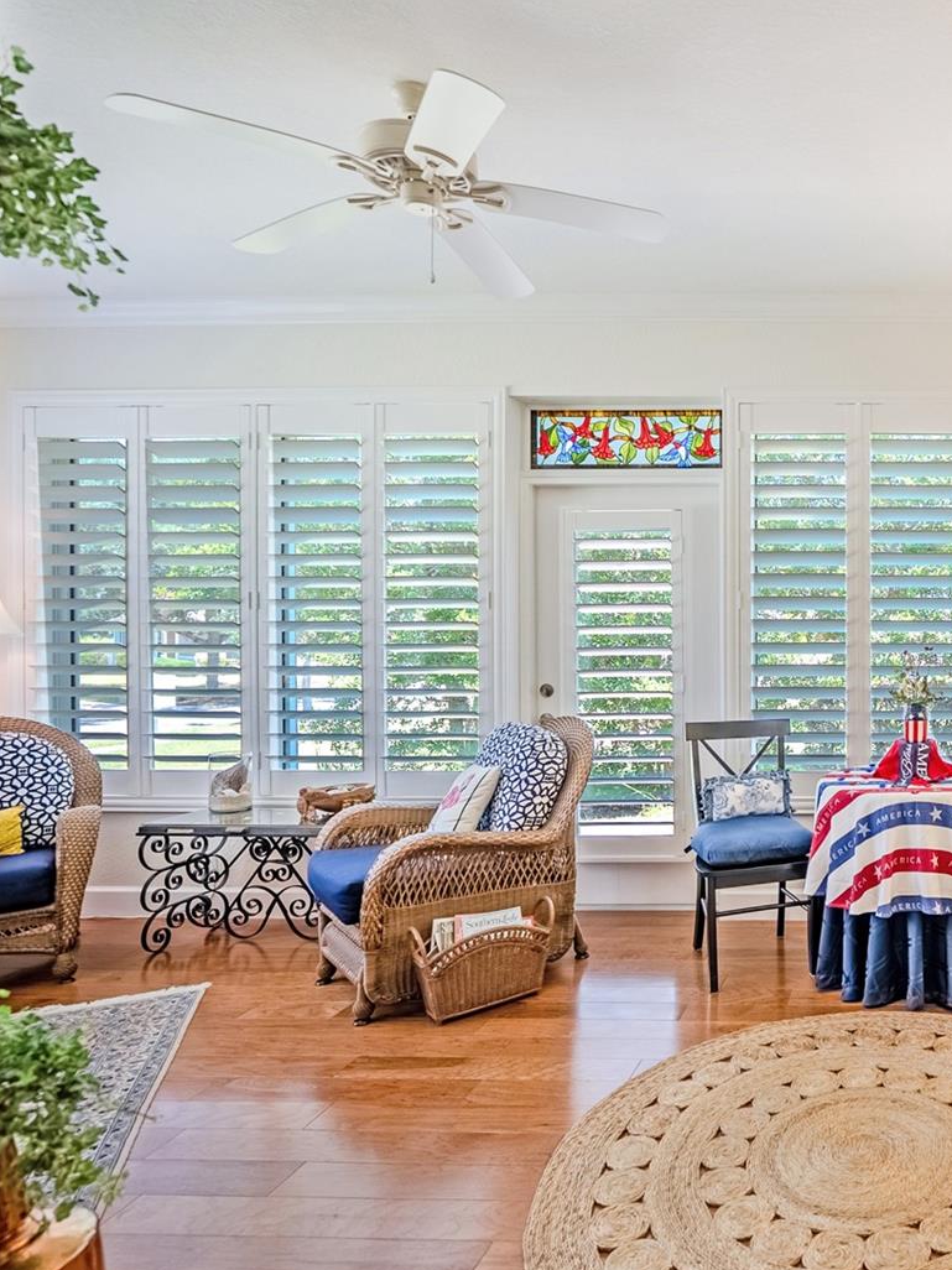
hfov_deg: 52.1
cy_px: 640
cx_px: 928
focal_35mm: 21
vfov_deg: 79.0
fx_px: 770
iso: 1600
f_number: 3.5
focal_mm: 14
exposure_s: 1/2500
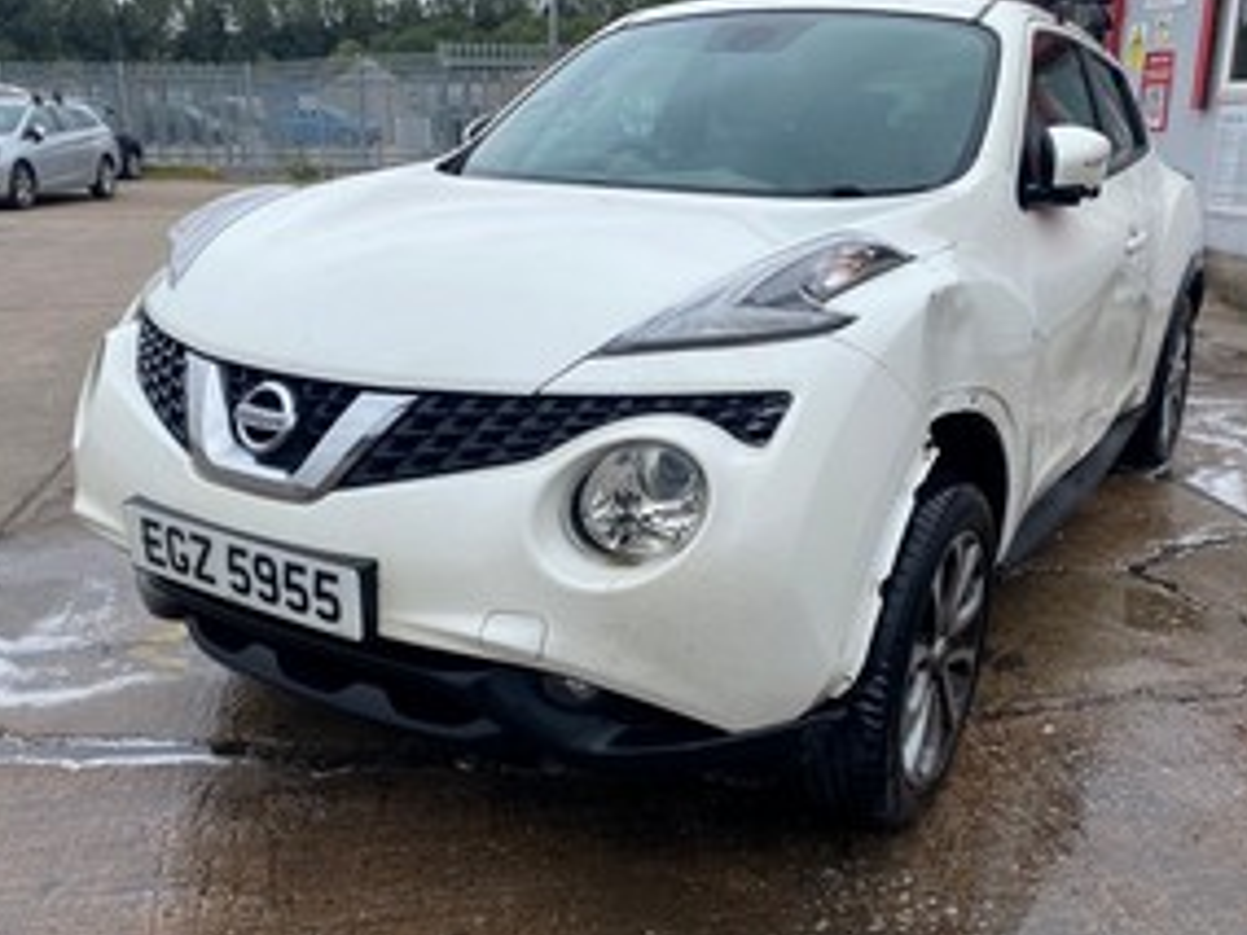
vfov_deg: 44.2
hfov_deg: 56.8
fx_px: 1153
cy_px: 461
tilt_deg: -16.2
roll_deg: +0.1
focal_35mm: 32
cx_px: 672
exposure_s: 1/1412
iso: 32
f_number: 1.8
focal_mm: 4.25
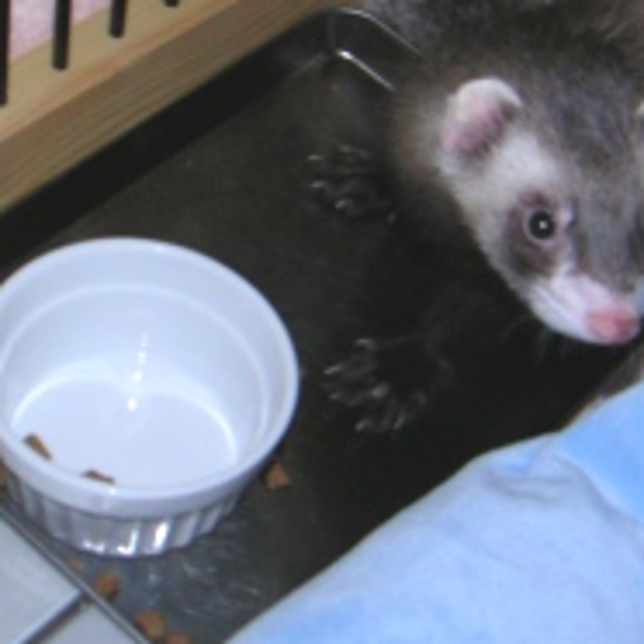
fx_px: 1494
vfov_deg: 24.3
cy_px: 256
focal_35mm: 71
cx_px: 395
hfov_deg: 24.3
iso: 200
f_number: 2.9
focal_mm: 5.1
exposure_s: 1/45
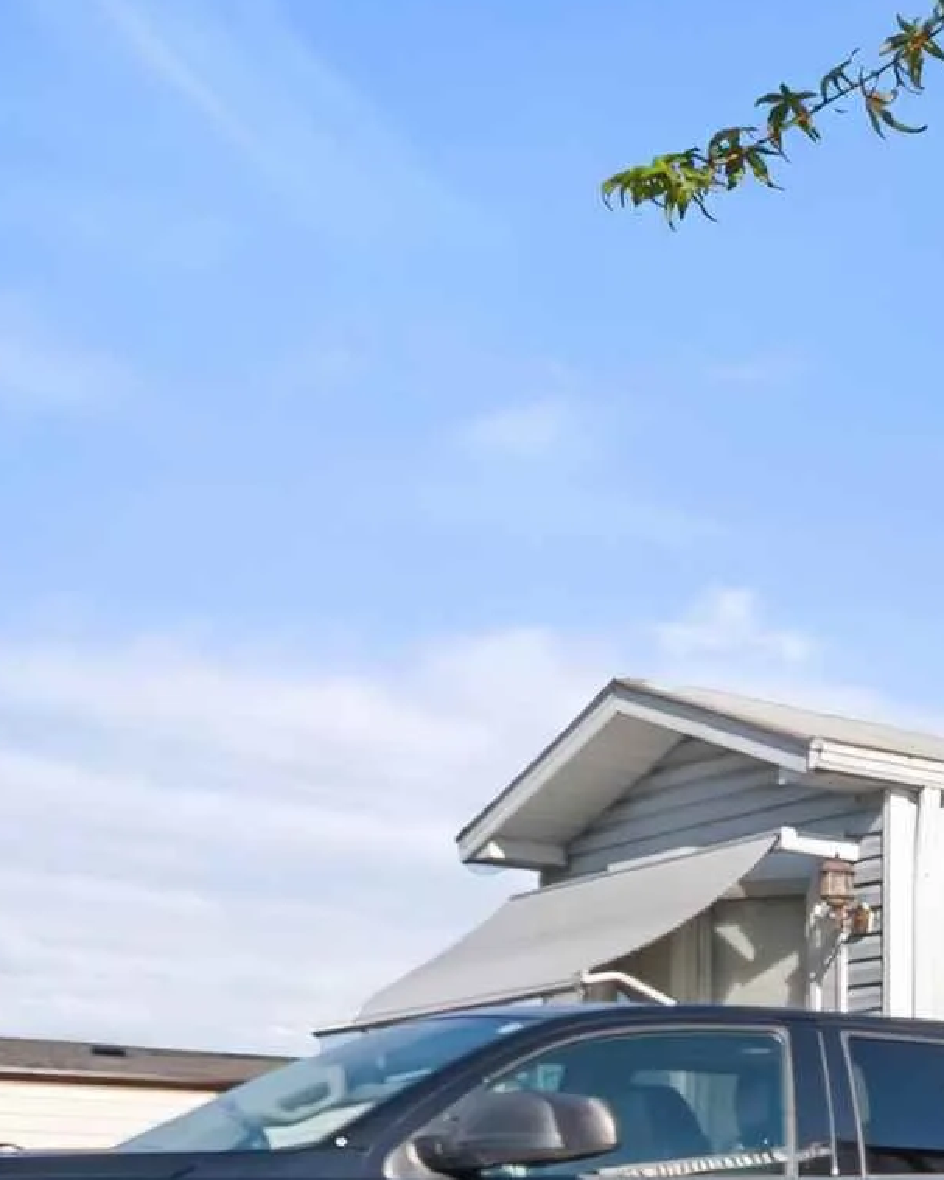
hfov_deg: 14.9
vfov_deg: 31.7
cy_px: 1020
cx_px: 2297
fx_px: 1991
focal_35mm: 57
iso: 320
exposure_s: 1/1250
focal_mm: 10
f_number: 7.1
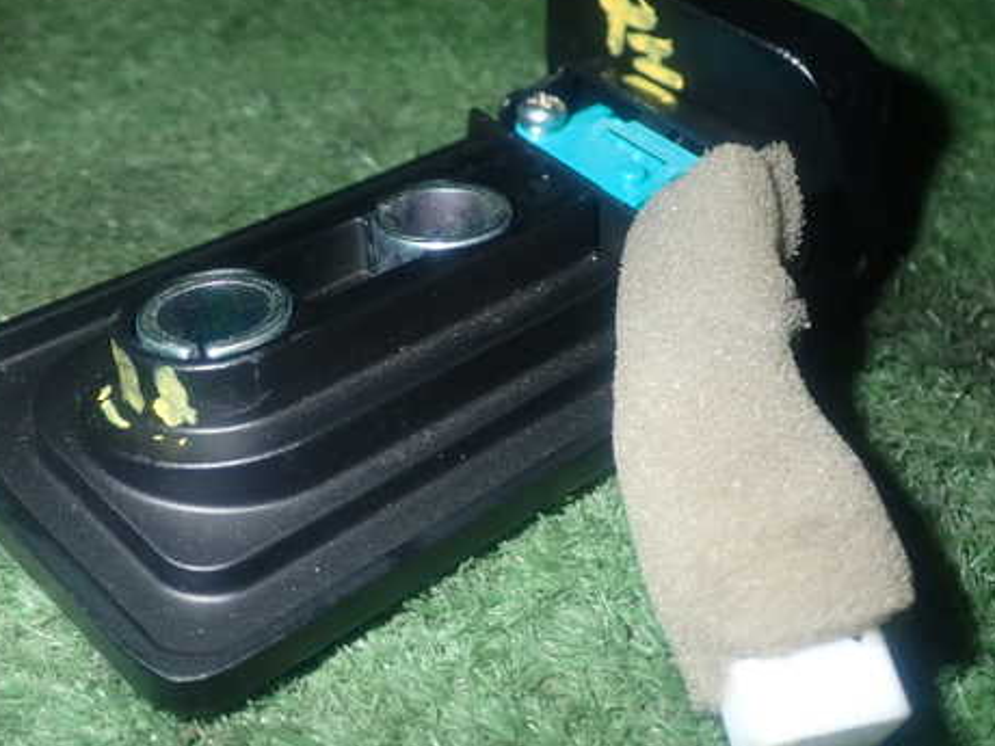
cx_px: 446
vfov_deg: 30.9
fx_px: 1351
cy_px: 368
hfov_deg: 40.4
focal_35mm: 47
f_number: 7.1
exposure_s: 1/40
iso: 320
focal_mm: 6.37
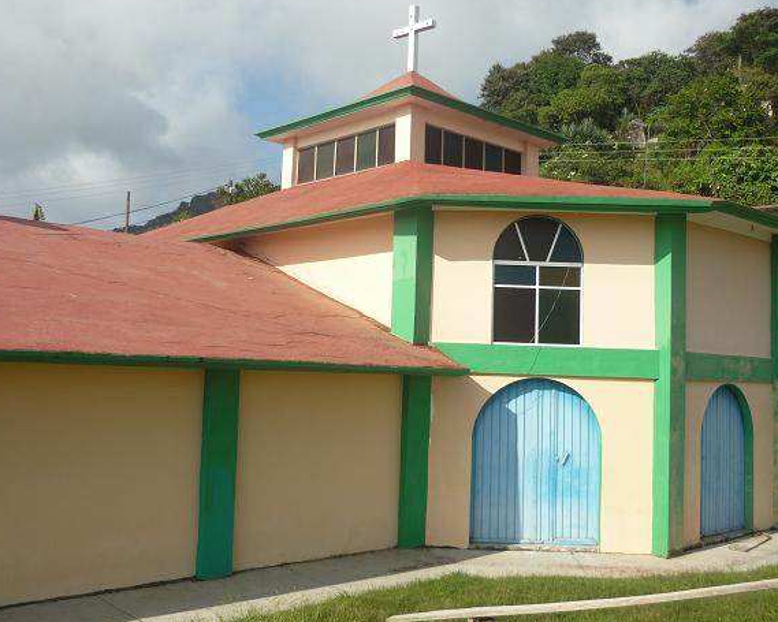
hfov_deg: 49.1
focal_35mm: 37
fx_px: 852
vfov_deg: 40.1
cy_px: 294
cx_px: 385
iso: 100
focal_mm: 5.5
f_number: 8
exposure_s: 1/160
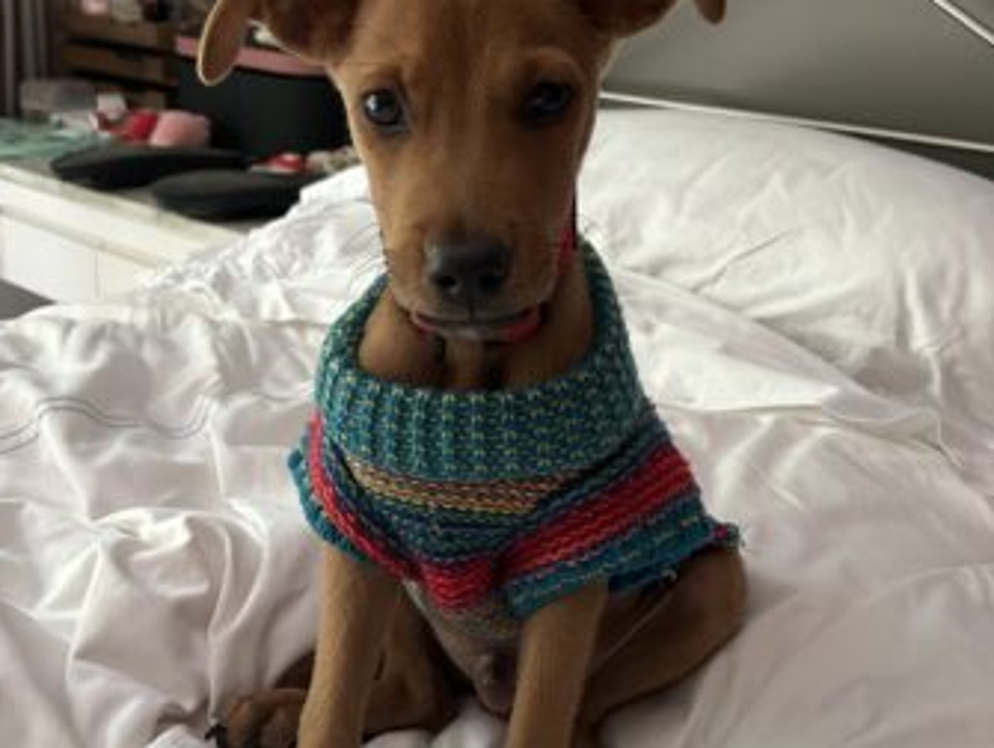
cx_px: 466
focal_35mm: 31
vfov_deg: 45.5
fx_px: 891
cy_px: 341
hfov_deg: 58.3
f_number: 1.5
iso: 320
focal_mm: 5.7
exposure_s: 1/60
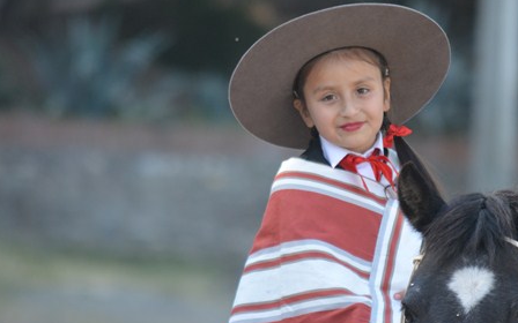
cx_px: 253
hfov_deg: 3.4
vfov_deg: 2.2
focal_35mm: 611
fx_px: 8626
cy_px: 178
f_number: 5.6
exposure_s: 1/250
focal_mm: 280
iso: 560
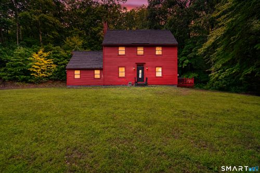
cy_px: 86
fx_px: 116
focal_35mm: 16
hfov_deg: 96.8
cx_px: 130
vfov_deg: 73.7
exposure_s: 1/200
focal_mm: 16
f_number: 8
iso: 1600
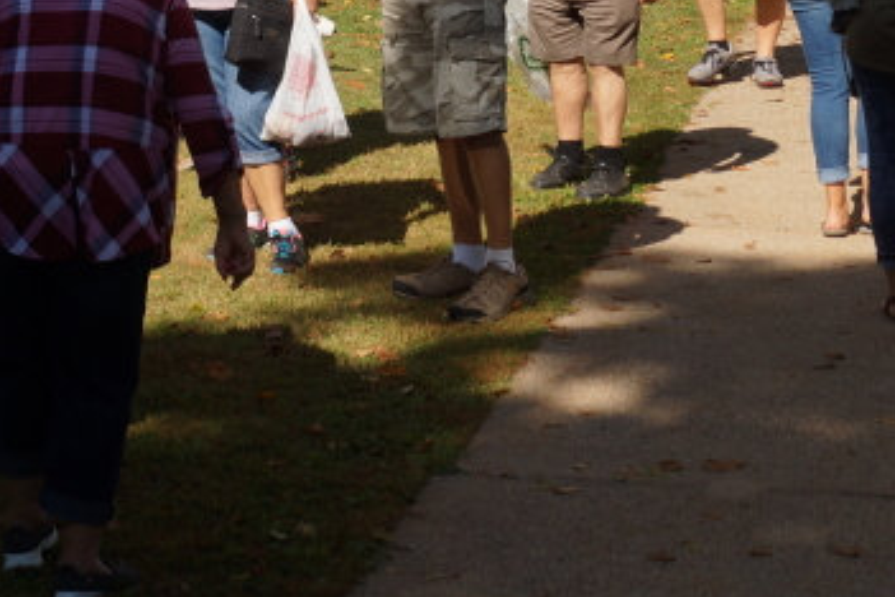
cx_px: 395
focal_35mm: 149
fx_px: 3715
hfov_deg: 13.7
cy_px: -222
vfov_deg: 9.0
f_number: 6.3
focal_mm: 35
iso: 100
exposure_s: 1/160
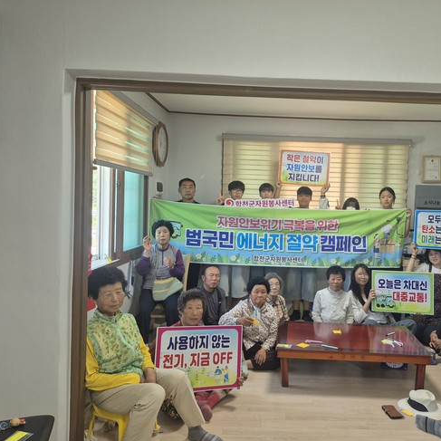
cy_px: 220
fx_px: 404
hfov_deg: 56.4
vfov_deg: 57.3
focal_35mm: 28
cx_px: 285
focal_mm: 5.4
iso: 100
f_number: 1.8
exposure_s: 1/120
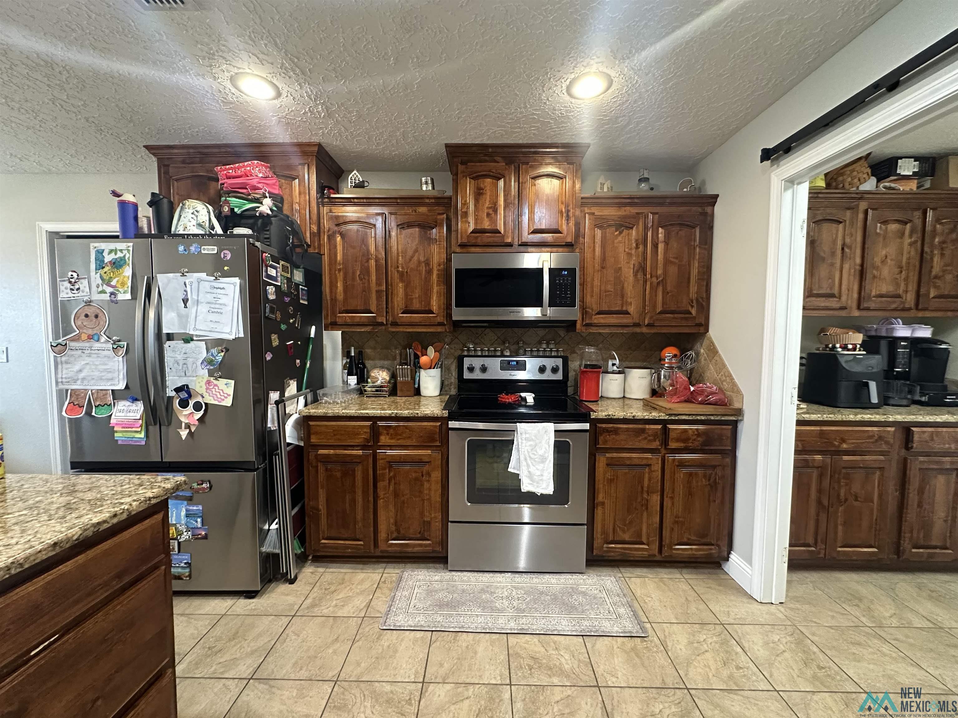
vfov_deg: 85.7
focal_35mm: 14
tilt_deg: -3.2
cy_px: 359
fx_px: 387
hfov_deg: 102.1
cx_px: 479
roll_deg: -0.7
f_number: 2.2
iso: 640
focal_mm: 2.22
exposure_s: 1/60
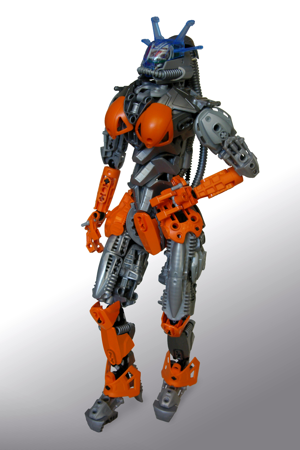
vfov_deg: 46.4
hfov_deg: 31.9
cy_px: 225
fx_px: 524
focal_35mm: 42
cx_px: 150
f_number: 4.5
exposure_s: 1/90
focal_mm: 28
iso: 400
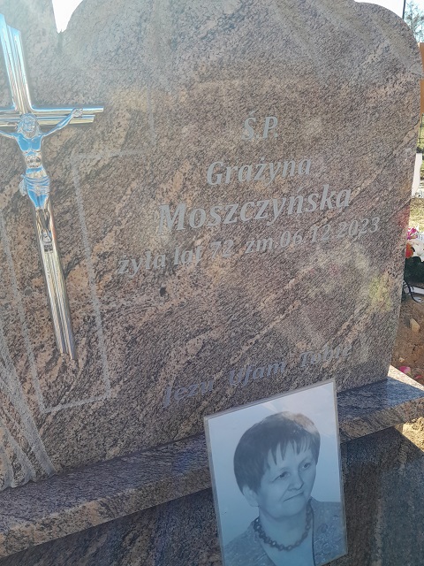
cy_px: 283
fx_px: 441
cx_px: 212
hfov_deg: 51.4
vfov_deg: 65.3
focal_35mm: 27
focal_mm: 4
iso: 40
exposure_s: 1/173
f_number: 1.8
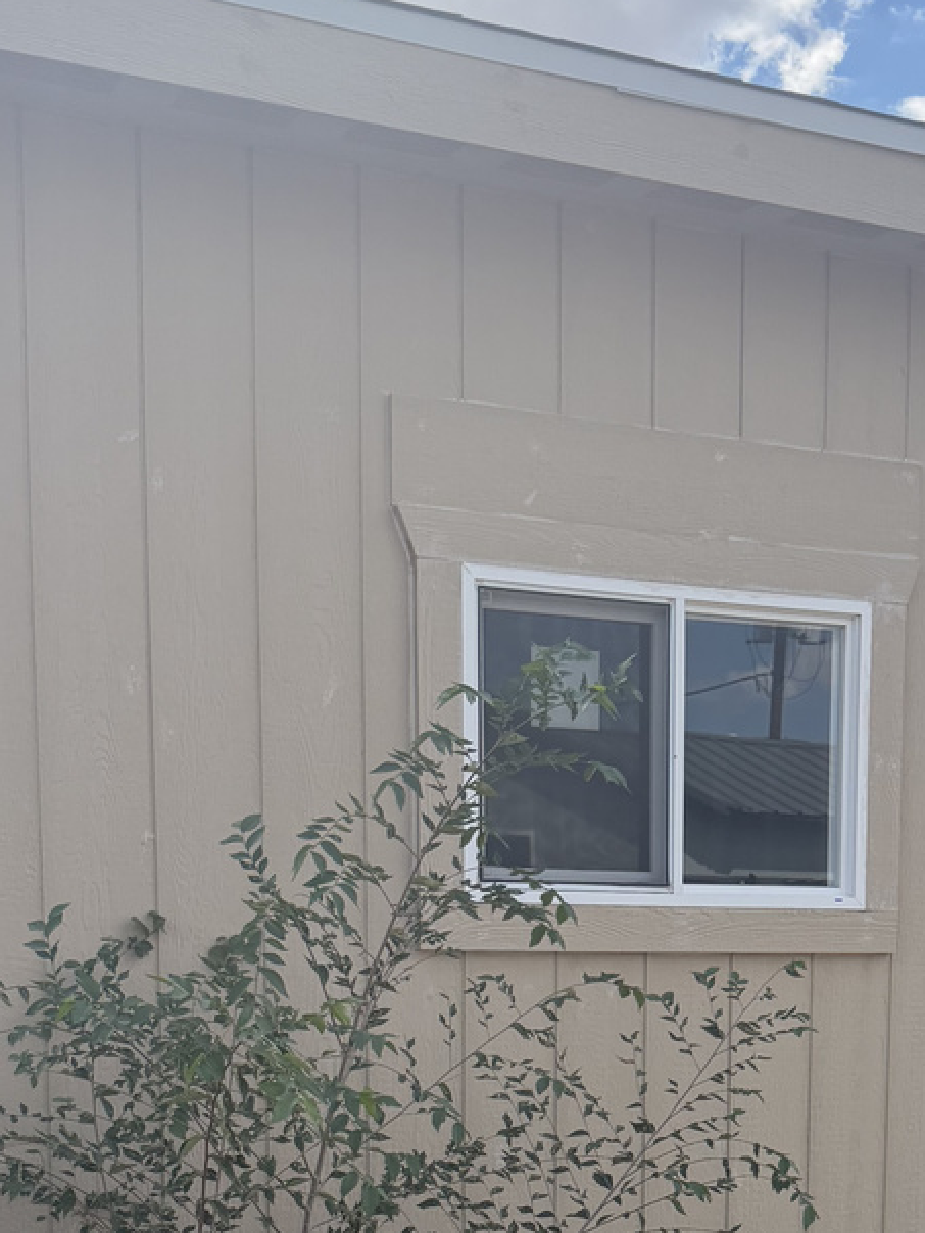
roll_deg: -0.5
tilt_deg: -5.4
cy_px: 1245
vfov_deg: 29.5
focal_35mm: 61
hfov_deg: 23.9
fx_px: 2173
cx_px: 631
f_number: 1.78
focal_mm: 6.76
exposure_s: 1/3584
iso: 125
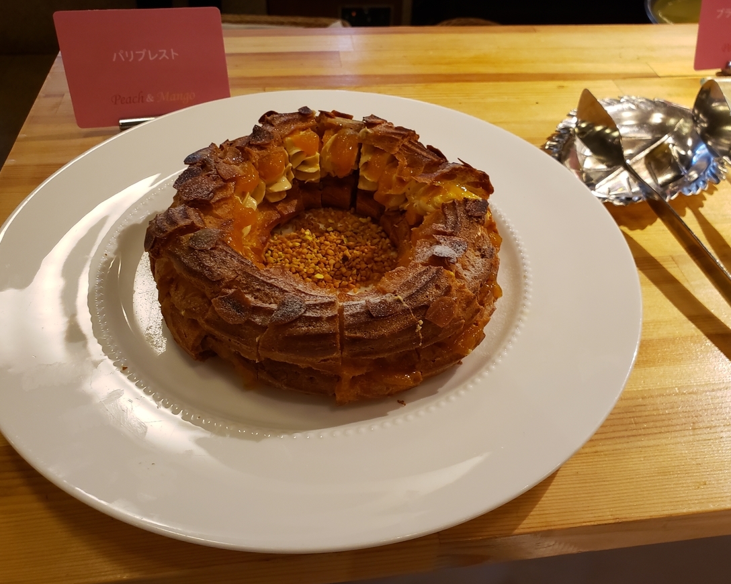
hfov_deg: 62.2
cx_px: 382
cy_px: 287
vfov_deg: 51.5
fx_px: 606
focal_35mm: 28
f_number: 2.4
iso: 200
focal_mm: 4.3
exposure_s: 1/60
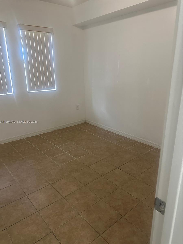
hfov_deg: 56.8
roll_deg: -1.4
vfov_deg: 71.6
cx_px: 92
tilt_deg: -15.9
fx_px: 169
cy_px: 122
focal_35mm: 24
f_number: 1.78
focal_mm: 6.86
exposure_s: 1/60
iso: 500
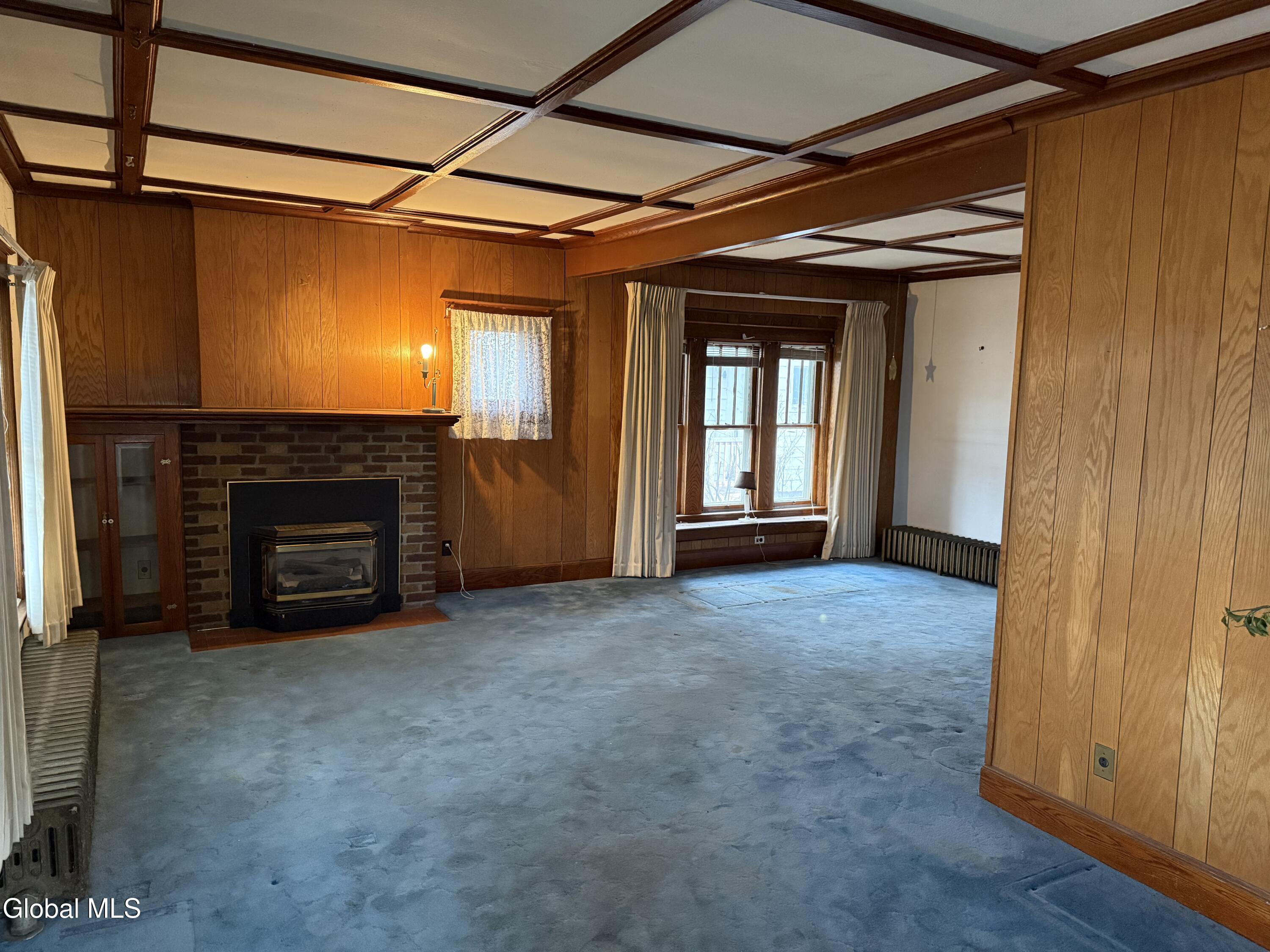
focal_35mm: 24
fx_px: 881
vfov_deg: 56.8
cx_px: 635
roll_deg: -1.6
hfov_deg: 71.6
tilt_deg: -6.1
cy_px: 476
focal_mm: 6.76
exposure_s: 1/60
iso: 800
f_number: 1.78
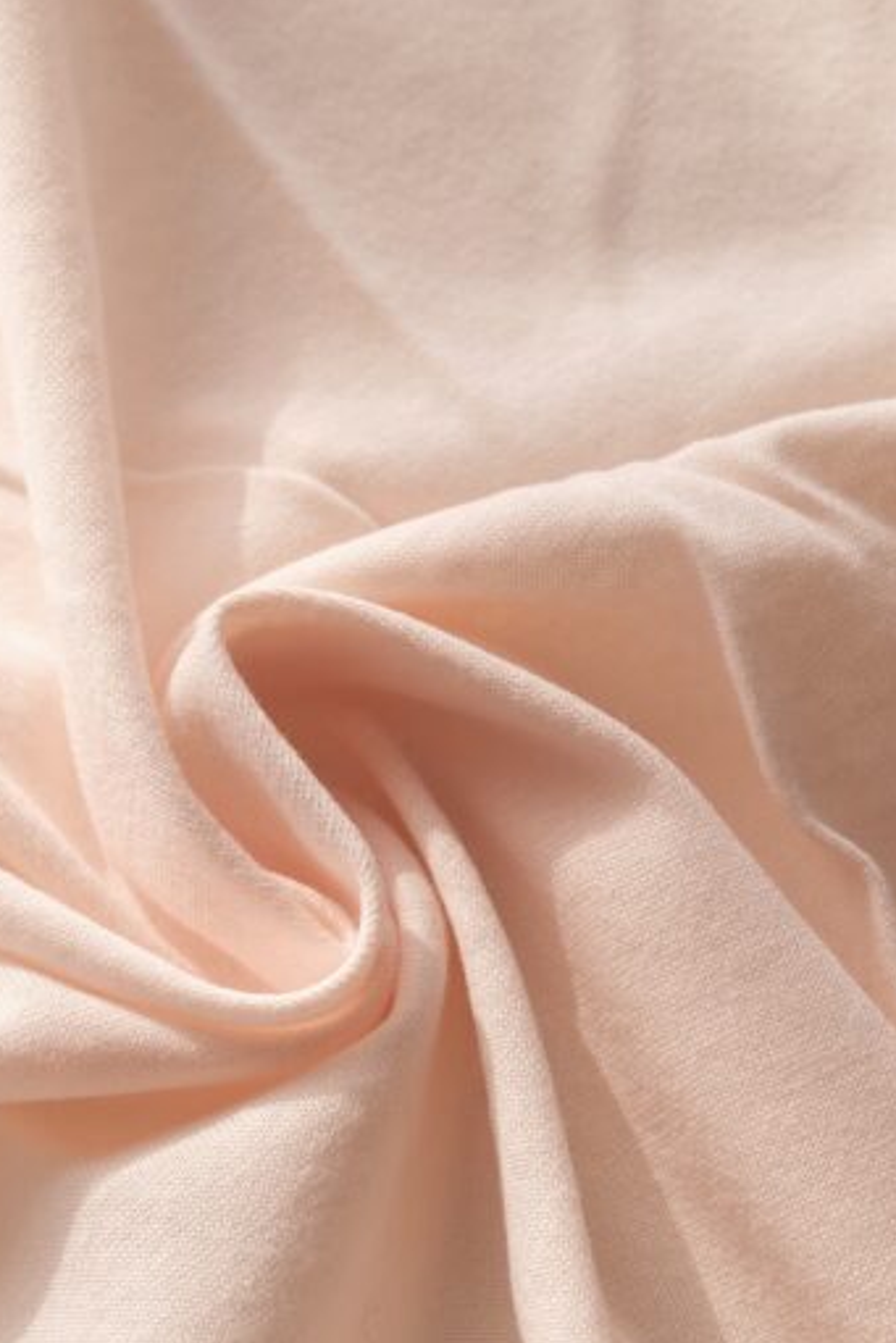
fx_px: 4141
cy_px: 896
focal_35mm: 111
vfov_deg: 18.4
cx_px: 313
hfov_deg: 12.3
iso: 160
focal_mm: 35.8
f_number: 4
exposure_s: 1/400
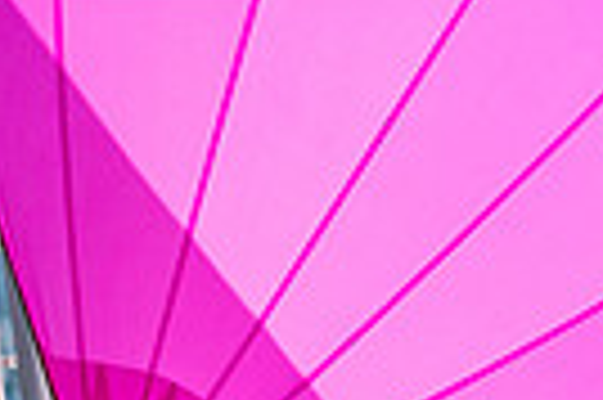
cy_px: 744
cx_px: 180
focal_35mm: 1946
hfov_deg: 1.1
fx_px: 32556
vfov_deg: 0.7
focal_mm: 300
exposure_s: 1/5000
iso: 200
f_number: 5
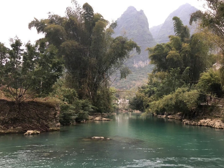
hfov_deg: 55.2
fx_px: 214
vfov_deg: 42.9
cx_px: 127
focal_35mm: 33
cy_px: 95
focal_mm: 4.15
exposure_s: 1/33
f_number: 2.2
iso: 25
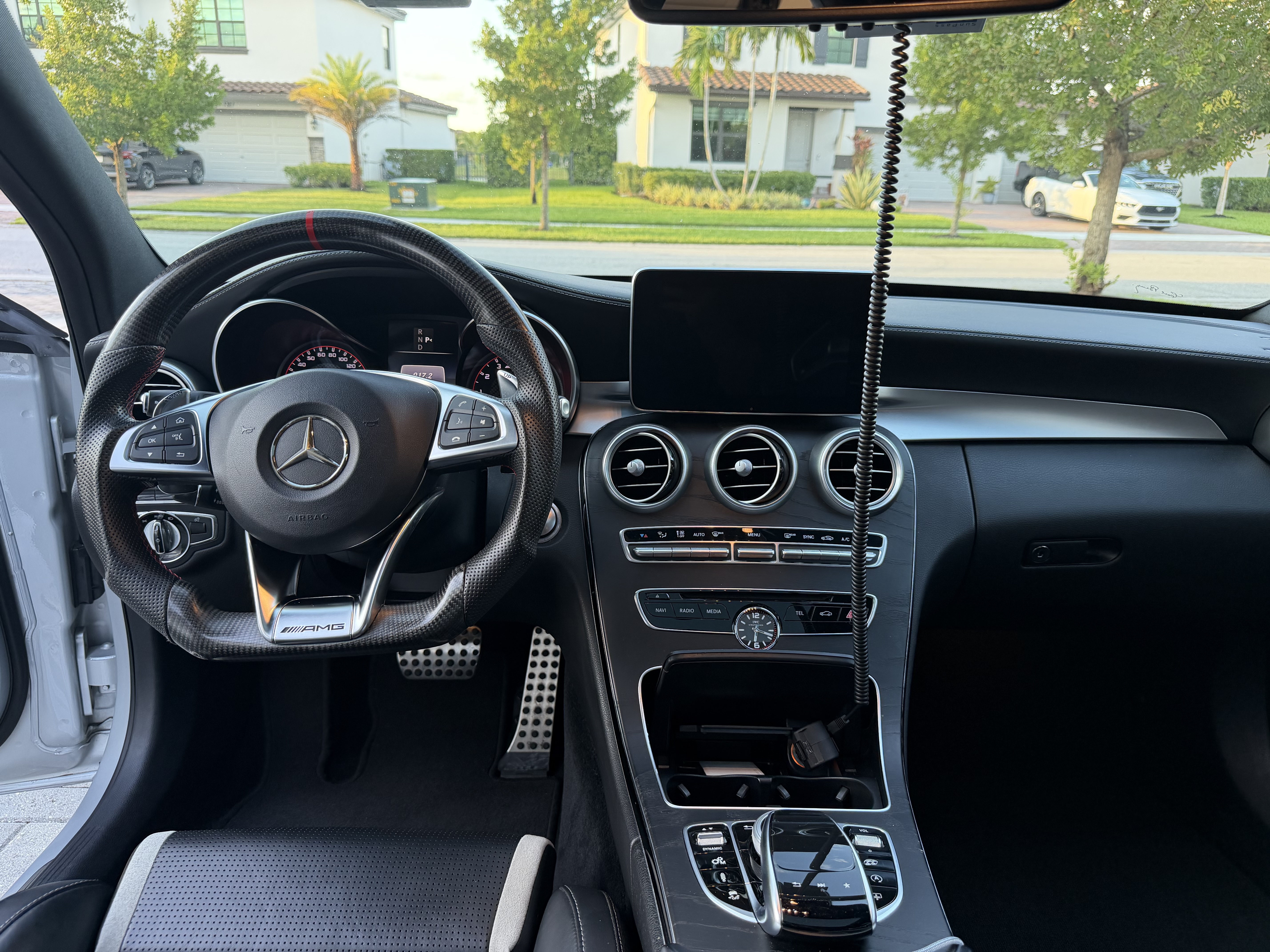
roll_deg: -2.0
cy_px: 476
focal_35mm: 24
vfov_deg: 56.8
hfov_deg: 71.6
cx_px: 635
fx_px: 881
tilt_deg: -19.4
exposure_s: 1/121
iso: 200
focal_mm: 6.76
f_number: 1.78
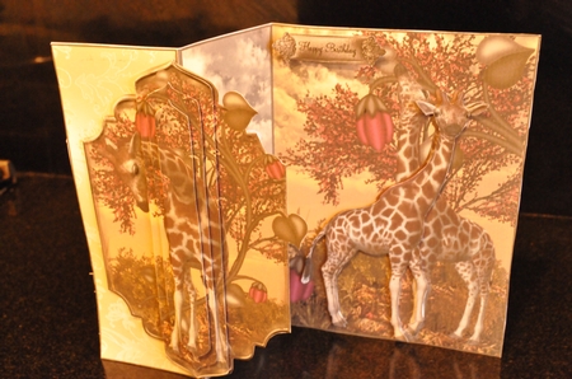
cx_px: 286
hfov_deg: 39.0
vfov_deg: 26.4
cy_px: 190
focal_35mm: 51
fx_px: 809
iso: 3200
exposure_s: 1/6
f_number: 10
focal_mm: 34
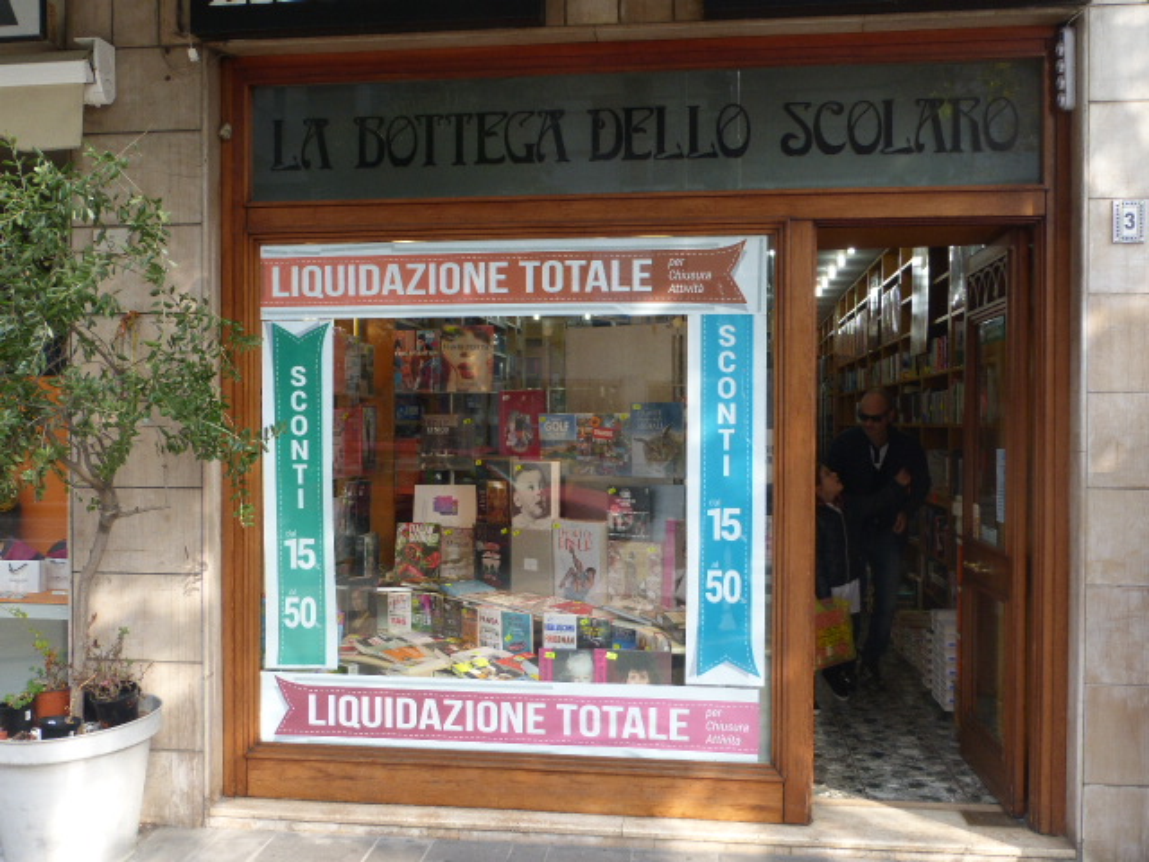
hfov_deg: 58.4
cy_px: 431
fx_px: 1029
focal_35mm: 31
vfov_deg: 45.4
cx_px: 574
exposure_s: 1/100
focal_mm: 5.4
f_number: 3.6
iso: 100
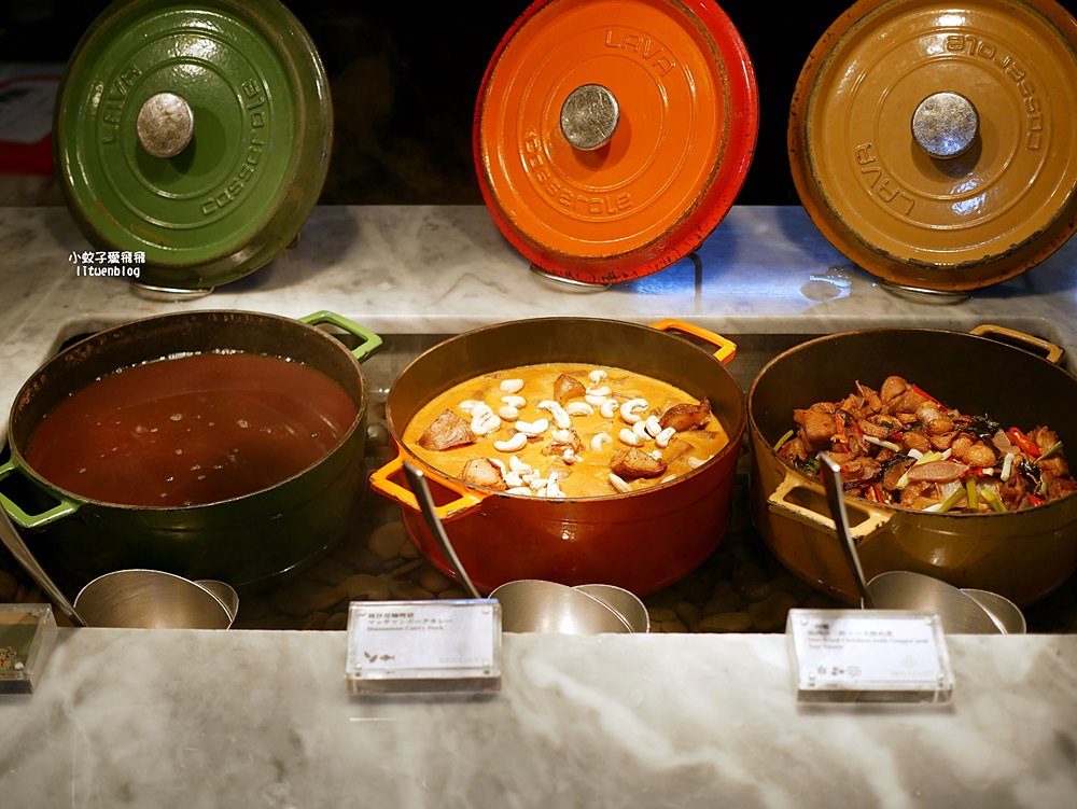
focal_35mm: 50
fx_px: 1556
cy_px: 404
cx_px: 538
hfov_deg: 38.2
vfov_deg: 29.1
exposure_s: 1/320
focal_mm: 25
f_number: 1.8
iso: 200
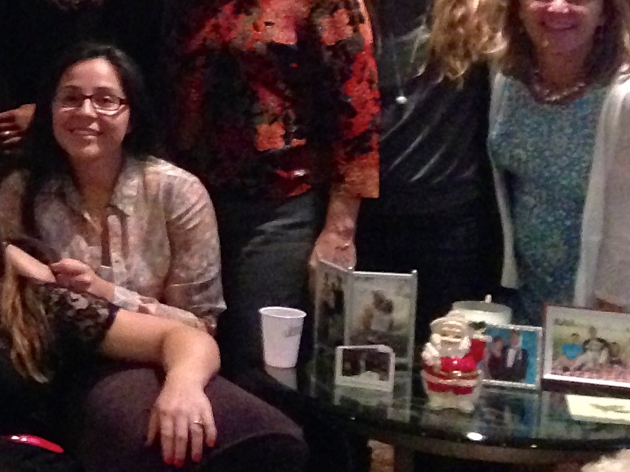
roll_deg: -0.5
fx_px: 2220
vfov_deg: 12.1
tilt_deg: -6.3
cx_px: -465
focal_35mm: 122
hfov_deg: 14.4
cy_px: 46
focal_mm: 4.12
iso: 640
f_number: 2.4
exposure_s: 1/15
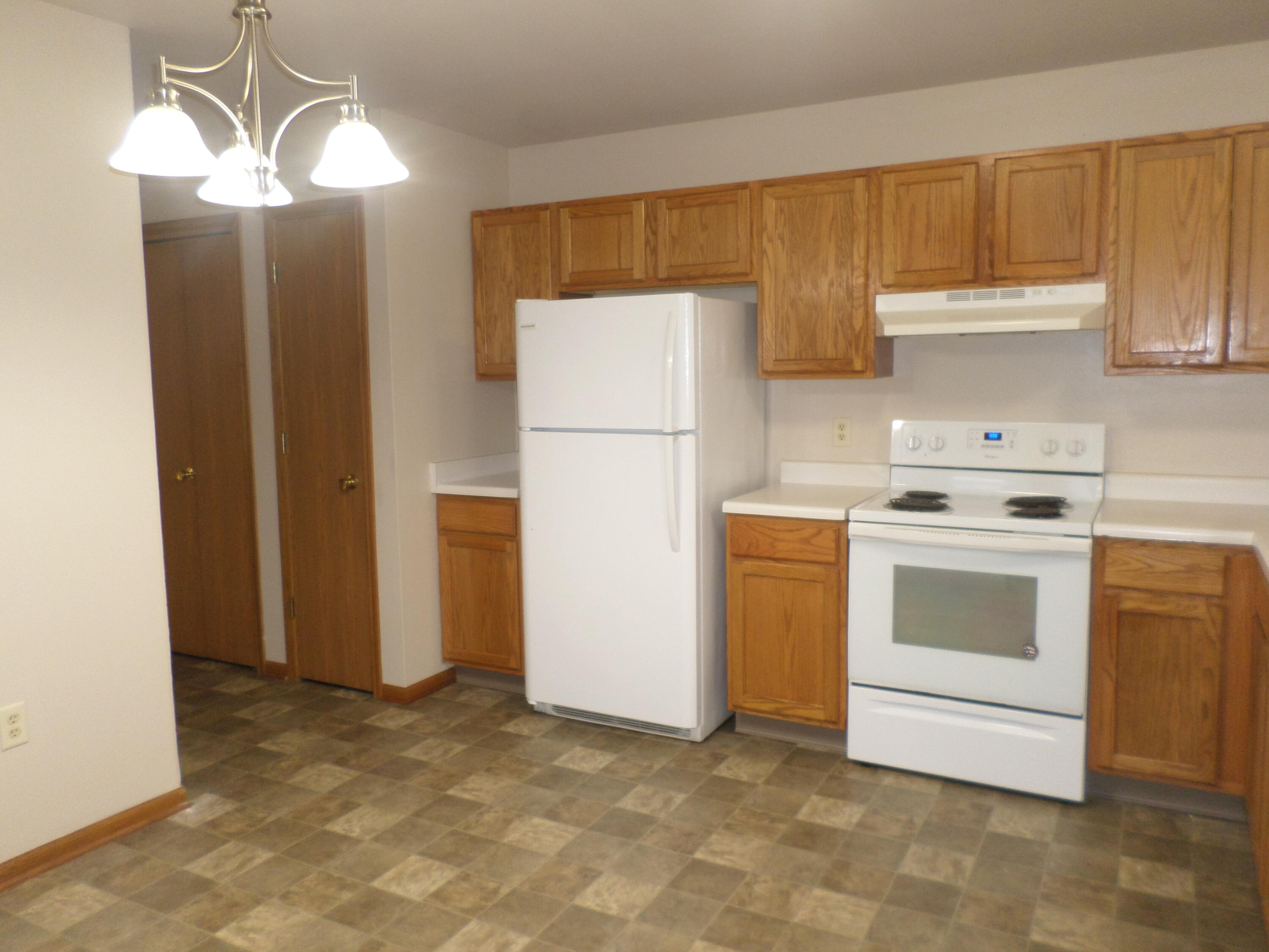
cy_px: 476
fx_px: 916
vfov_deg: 54.9
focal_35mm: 25
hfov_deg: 69.4
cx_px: 634
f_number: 2.5
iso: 120
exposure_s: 1/30
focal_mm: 4.5
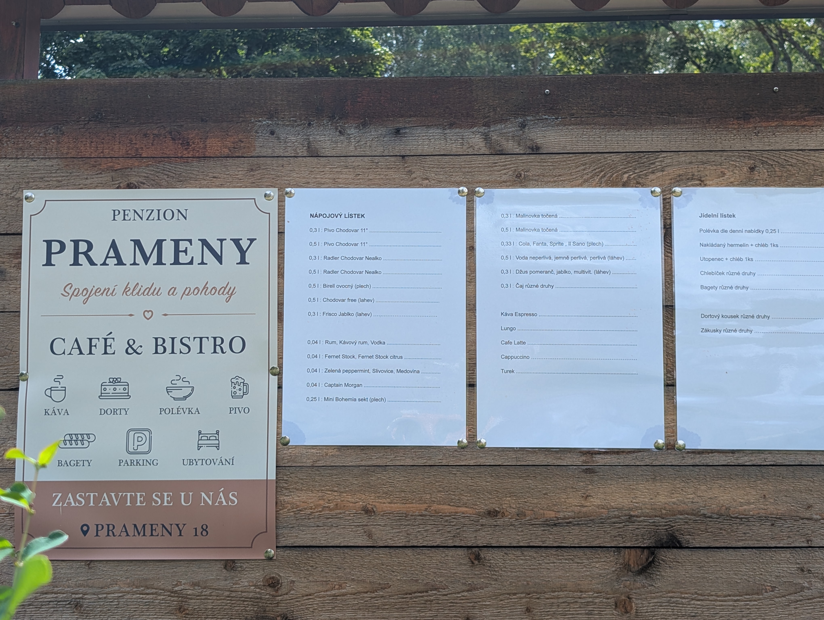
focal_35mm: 49
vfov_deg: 29.7
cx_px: 412
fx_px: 1168
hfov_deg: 38.9
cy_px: 310
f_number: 1.68
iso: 22
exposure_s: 1/614
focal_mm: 6.9
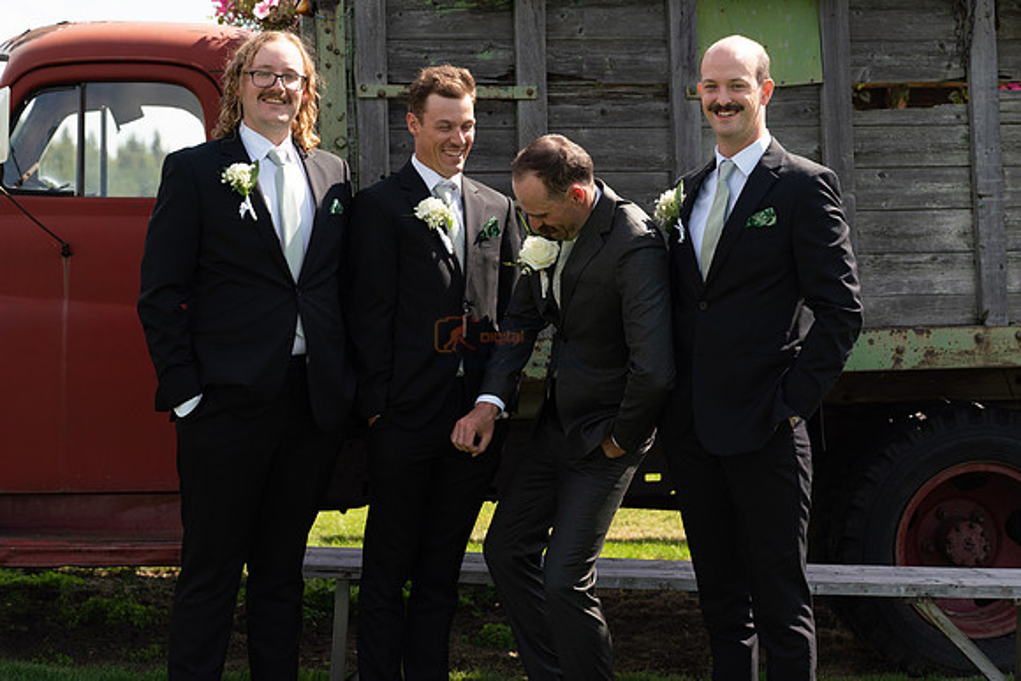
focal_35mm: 70
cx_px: 510
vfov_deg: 19.5
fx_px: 1986
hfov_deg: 28.8
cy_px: 340
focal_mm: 70
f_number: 4.5
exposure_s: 1/1000
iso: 400
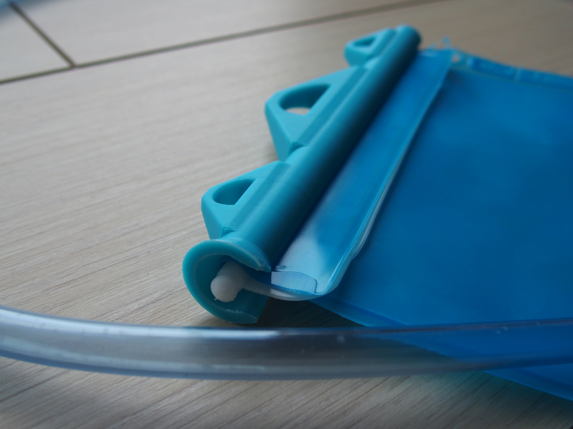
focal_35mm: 38
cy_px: 214
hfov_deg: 49.0
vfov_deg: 37.7
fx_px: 629
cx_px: 286
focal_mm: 8.1
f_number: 2.8
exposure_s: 1/80
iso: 125
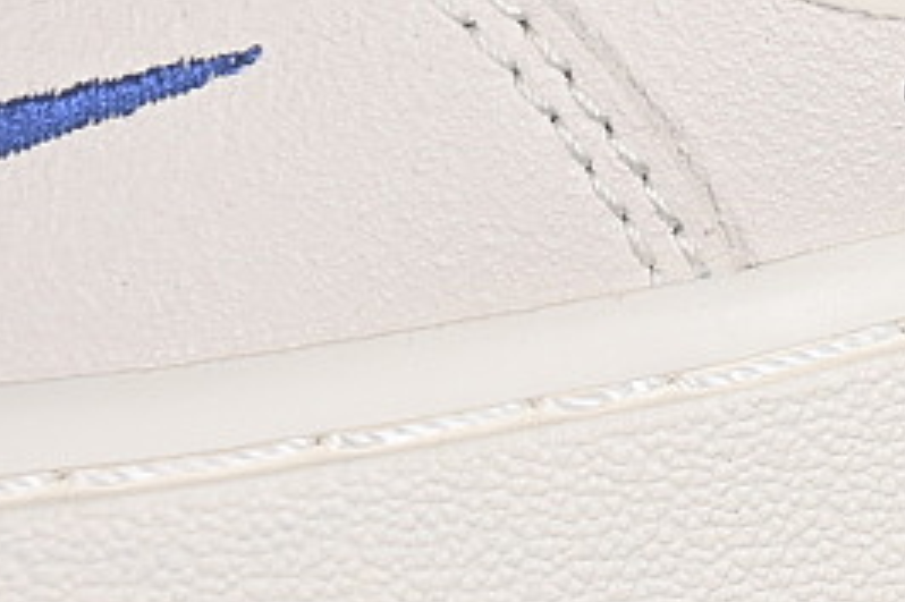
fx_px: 7662
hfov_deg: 6.7
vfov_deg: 4.5
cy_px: -310
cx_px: 1184
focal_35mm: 305
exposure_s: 1/80
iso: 160
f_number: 7.1
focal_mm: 50
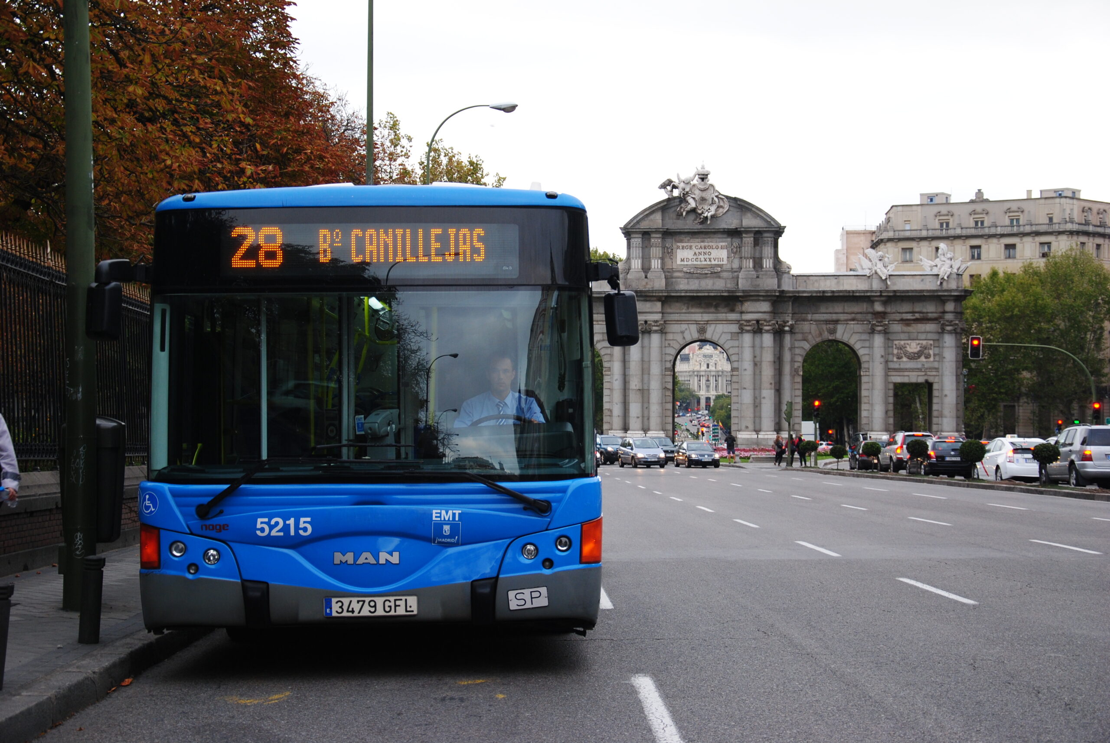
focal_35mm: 60
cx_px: 555
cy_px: 372
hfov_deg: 33.4
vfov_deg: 22.7
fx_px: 1852
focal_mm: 40
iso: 200
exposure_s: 1/60
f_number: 4.5
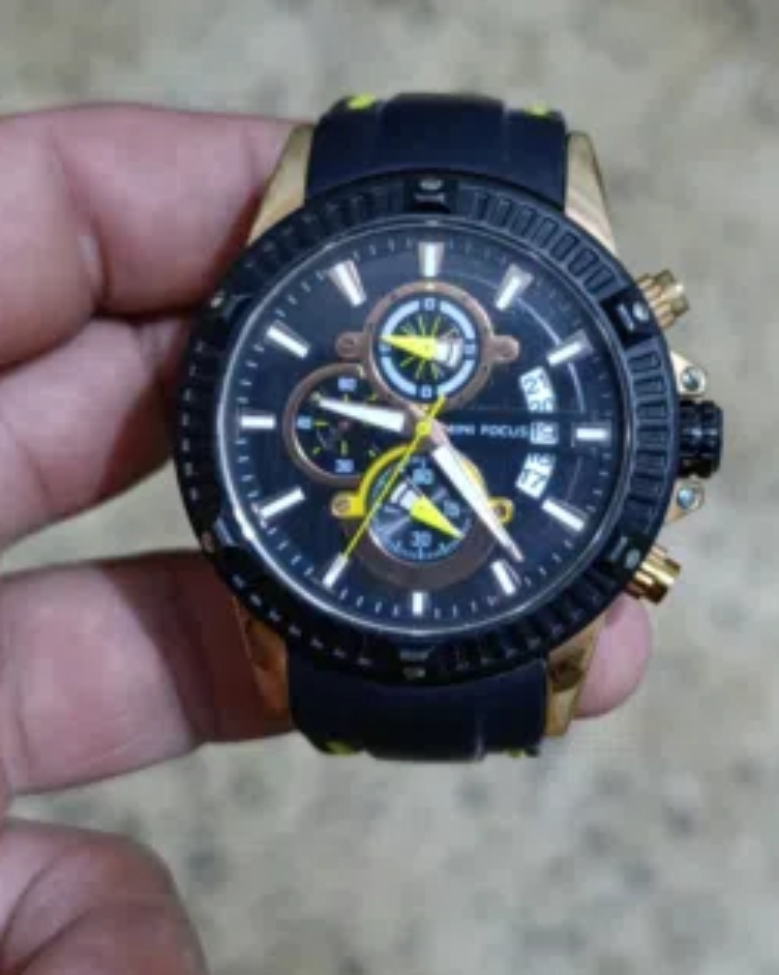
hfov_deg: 26.7
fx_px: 1643
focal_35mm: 57
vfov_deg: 33.0
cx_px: 407
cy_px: 407
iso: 4000
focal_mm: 6.14
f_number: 1.6
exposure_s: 1/25
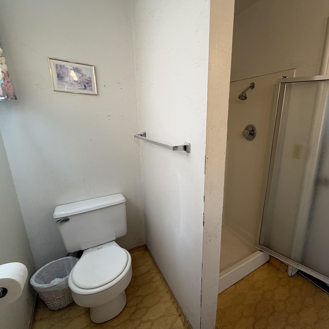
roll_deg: -2.3
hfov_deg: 81.1
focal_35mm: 17
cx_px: 220
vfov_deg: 84.0
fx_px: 183
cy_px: 168
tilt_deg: -14.6
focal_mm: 2.22
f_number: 2.2
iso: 200
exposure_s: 1/120
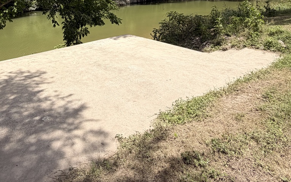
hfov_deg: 65.1
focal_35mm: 28
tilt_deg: -4.7
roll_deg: +1.0
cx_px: 102
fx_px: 222
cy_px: -2
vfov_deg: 39.1
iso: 32
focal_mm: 2.22
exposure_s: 1/770
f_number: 2.2
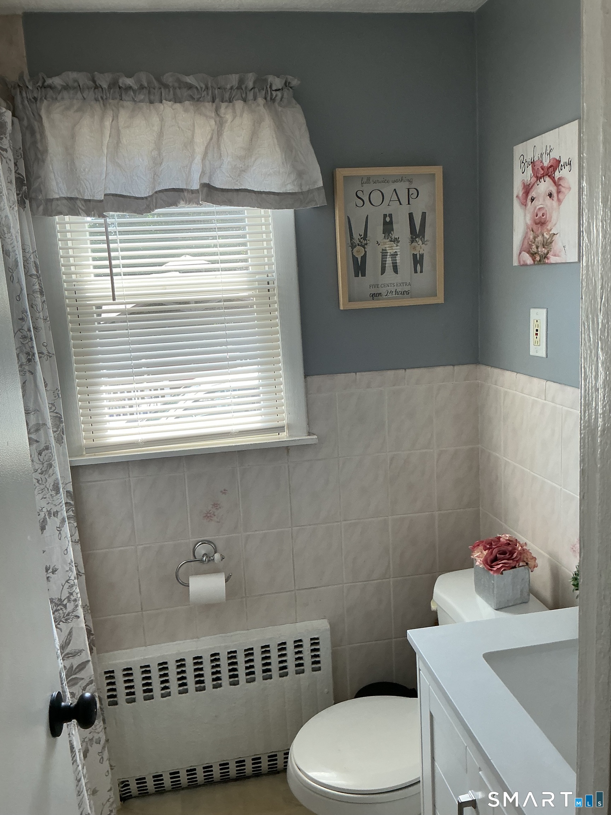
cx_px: 306
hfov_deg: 48.2
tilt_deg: -10.6
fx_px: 682
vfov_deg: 61.7
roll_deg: +3.1
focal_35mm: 29
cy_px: 408
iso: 50
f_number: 1.8
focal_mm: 3
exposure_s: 1/120
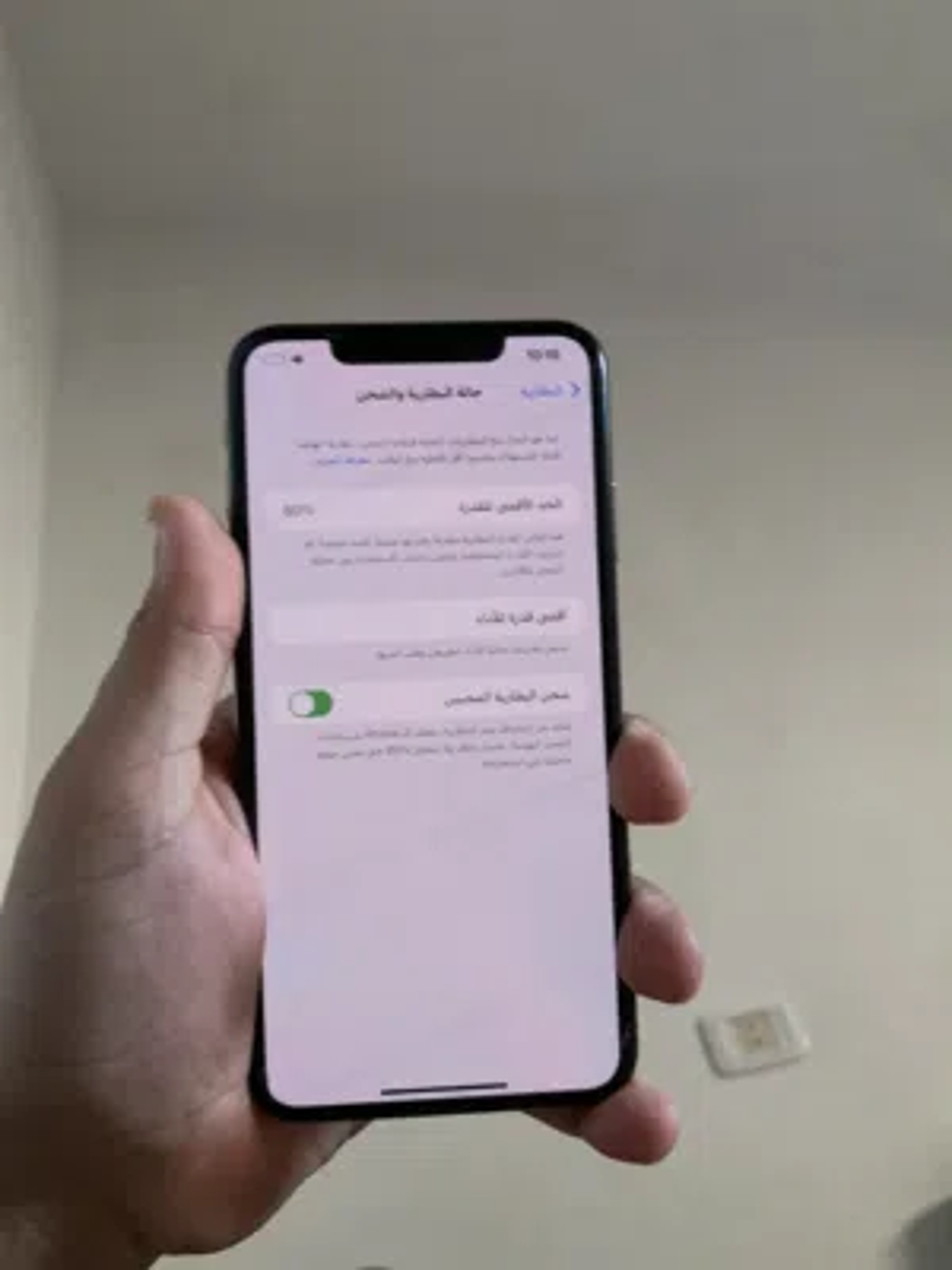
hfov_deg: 53.1
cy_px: 635
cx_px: 476
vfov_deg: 67.3
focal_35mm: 26
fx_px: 953
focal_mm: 4.25
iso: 500
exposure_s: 1/30
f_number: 1.8
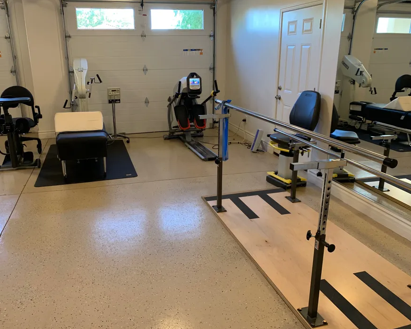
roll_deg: +0.6
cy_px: 159
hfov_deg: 62.1
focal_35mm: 28
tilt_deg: -15.3
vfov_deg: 51.5
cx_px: 188
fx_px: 341
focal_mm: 4.2
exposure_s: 1/60
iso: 160
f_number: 1.8
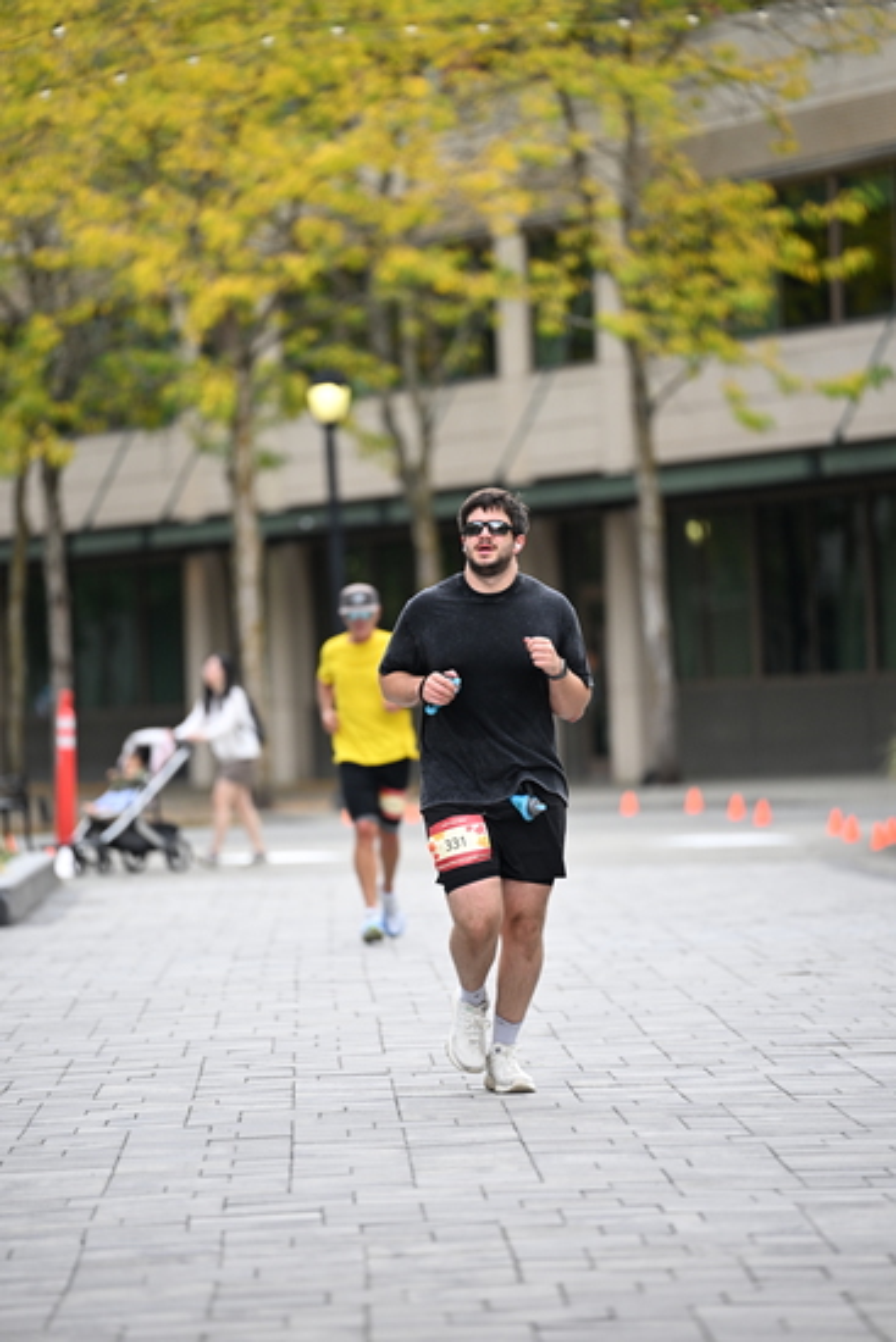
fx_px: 7461
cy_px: 671
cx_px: 448
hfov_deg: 6.9
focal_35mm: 200
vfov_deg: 10.3
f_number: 2.8
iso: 640
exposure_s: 1/2000
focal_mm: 200
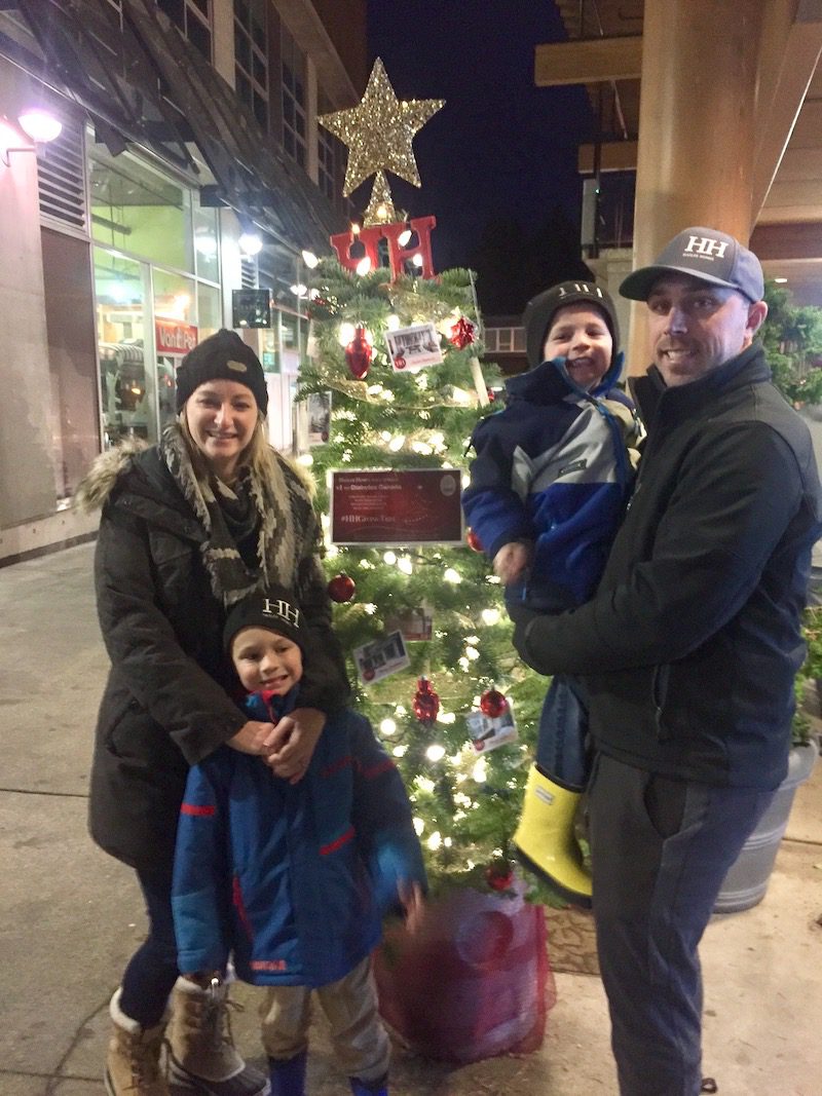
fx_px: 918
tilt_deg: -7.3
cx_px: 411
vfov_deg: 61.7
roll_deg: +0.6
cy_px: 548
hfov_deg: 48.2
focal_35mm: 29
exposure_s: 1/15
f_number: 2.2
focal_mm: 4.15
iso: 400
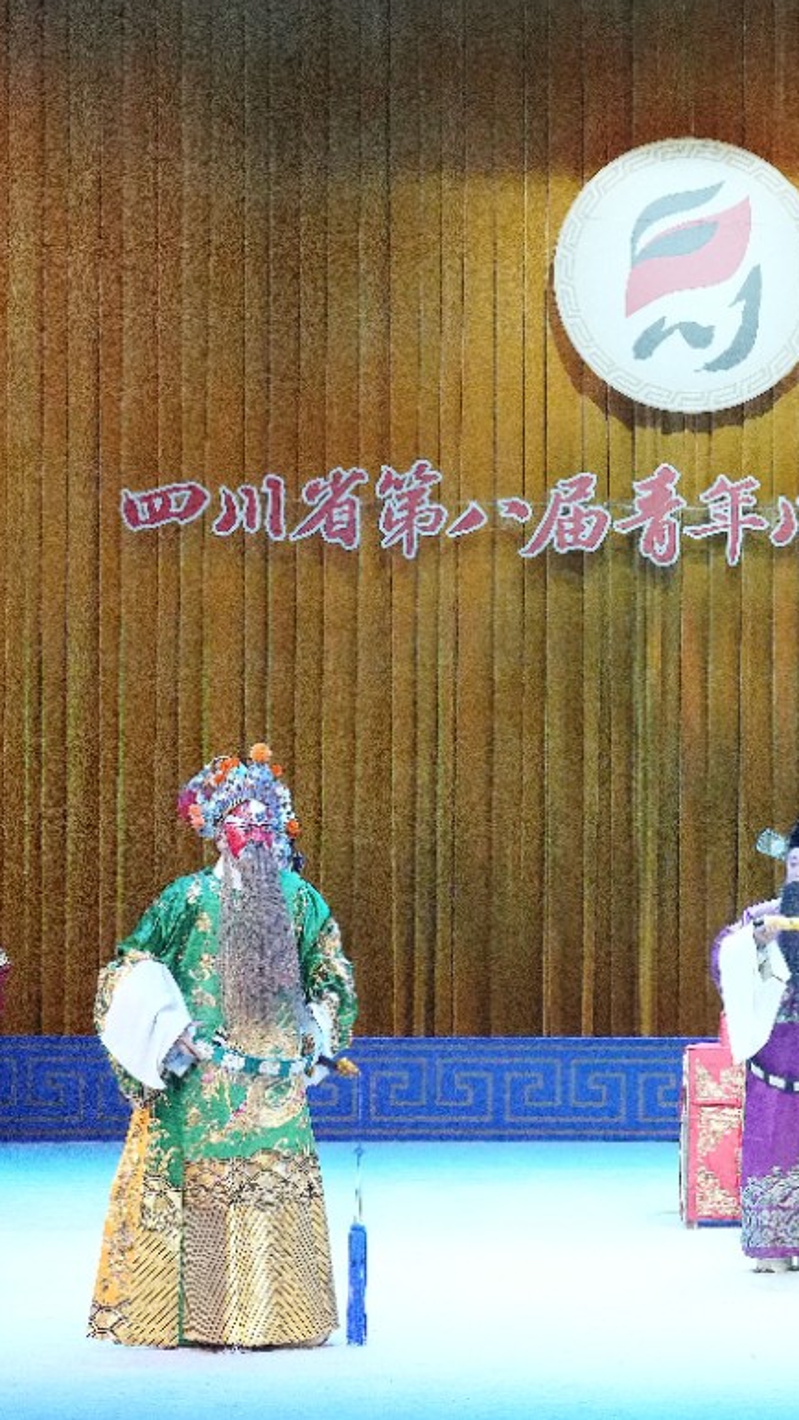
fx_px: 3580
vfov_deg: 22.4
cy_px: 823
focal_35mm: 95
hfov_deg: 12.6
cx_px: 712
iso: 12800
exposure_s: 1/1250
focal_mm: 50
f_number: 6.3
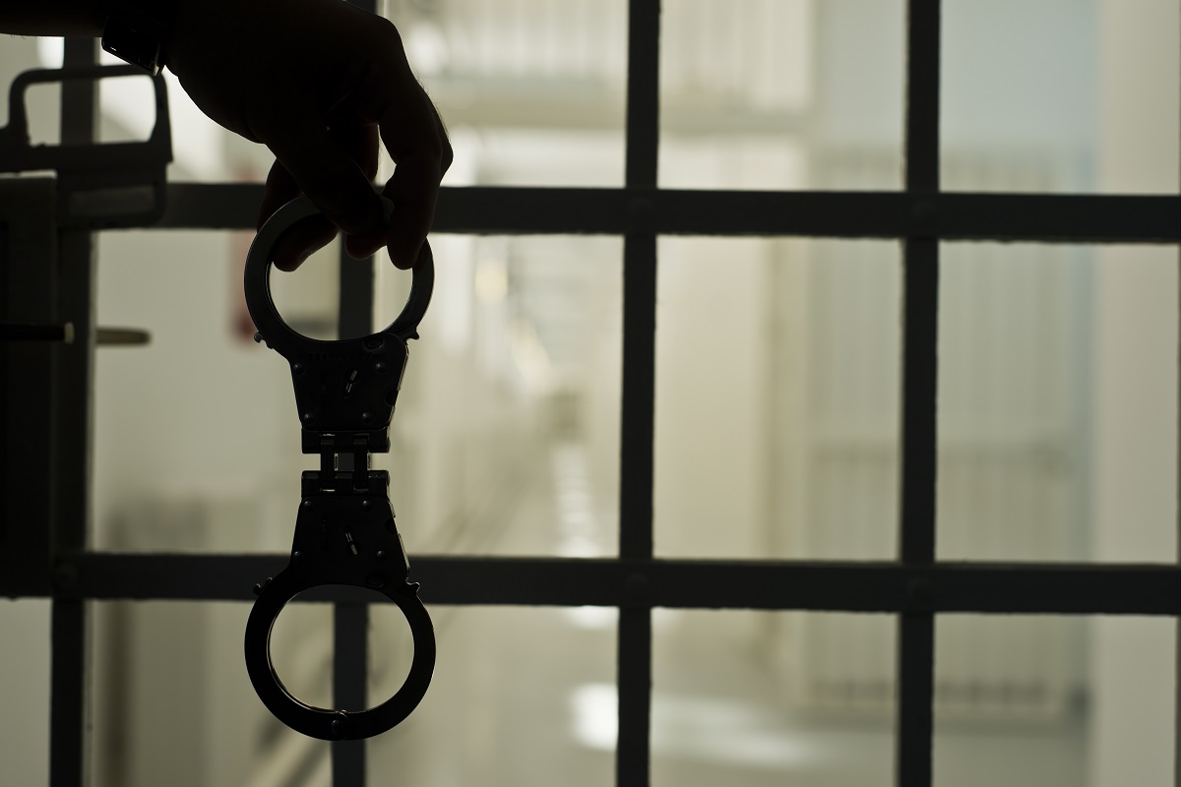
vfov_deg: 27.0
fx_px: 1640
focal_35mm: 50
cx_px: 590
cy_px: 394
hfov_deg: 39.6
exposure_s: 1/200
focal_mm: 50
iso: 320
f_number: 4
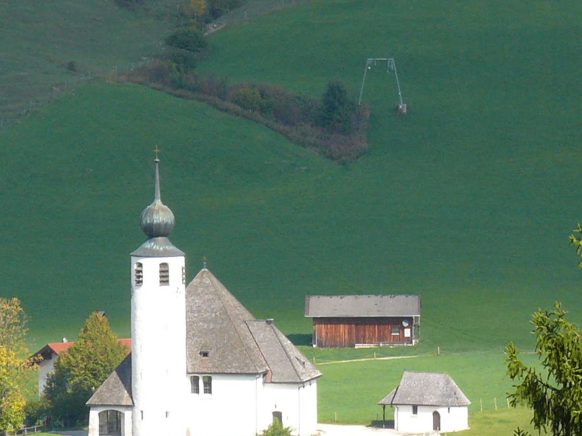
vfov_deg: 3.2
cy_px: 597
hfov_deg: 4.3
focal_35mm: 461
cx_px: 241
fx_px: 7751
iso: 100
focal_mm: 30.1
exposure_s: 1/250
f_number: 5.6
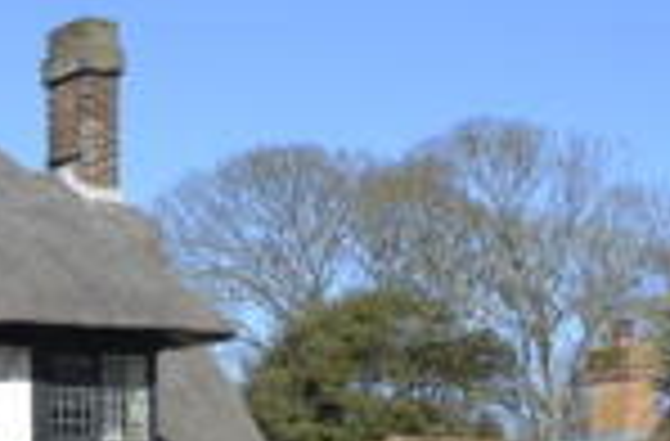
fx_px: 2205
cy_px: 711
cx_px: -288
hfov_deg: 16.0
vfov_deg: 10.9
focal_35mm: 119
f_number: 8
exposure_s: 1/250
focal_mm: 18
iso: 100
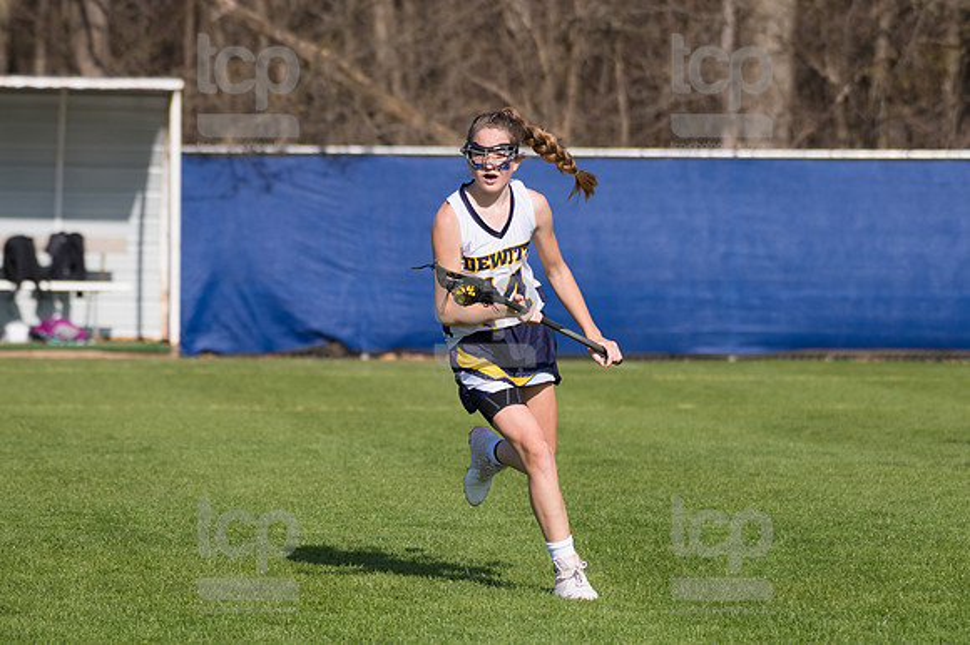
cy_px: 322
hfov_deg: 6.2
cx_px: 485
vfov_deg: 4.2
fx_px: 8886
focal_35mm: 330
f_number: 5.6
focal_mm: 220
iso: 320
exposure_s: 1/2000
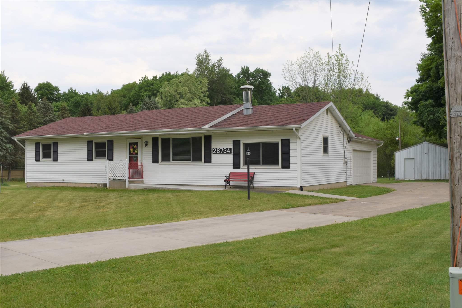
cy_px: 154
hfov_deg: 49.6
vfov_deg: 34.2
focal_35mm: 39
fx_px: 500
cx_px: 231
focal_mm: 26
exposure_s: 1/250
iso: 180
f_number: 8
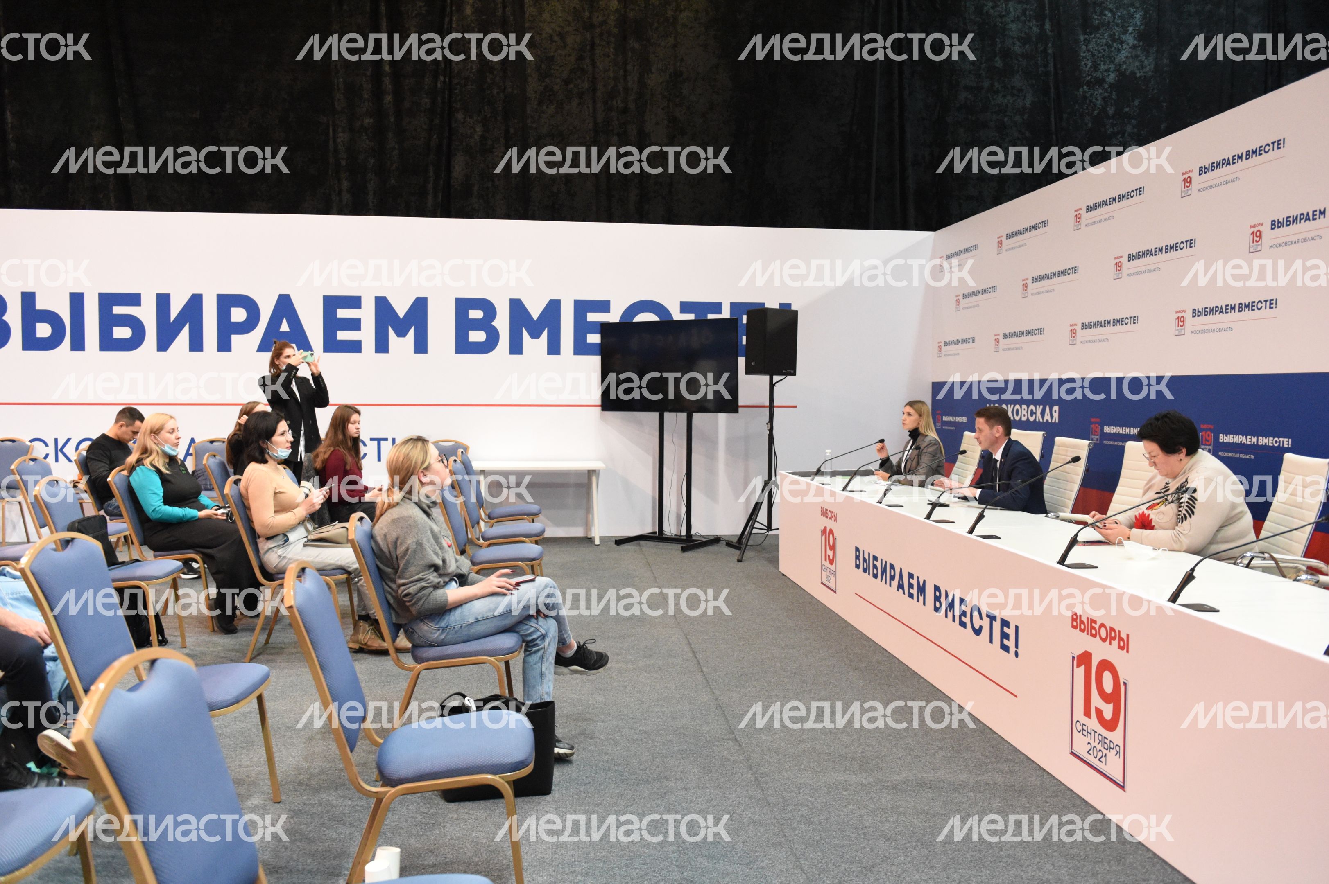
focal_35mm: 28
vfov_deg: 46.4
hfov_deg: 65.5
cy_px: 442
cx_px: 664
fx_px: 1033
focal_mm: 28
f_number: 4
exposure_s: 1/500
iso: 10000
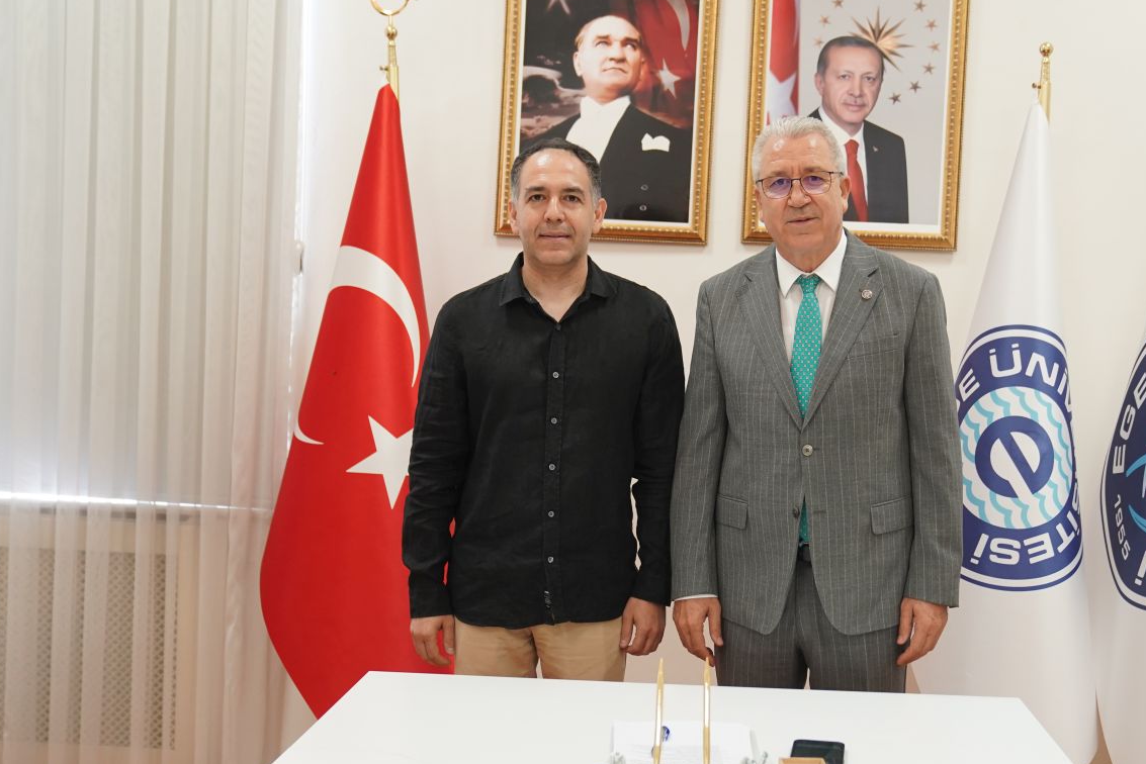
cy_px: 392
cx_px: 705
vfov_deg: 29.9
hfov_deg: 43.3
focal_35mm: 45
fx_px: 1433
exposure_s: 1/125
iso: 1600
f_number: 3.2
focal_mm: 34
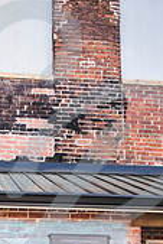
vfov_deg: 29.4
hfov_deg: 20.5
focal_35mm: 64
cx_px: -4
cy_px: 243
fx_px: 434
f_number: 2.8
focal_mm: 24
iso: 100
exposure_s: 1/400
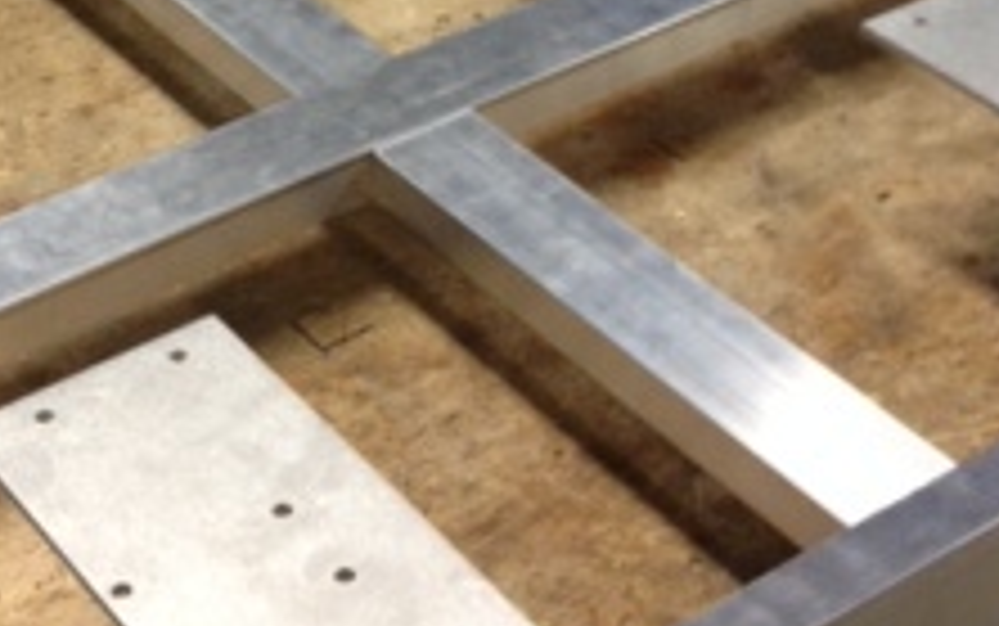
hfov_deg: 19.4
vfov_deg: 11.8
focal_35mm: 107
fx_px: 2915
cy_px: -270
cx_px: 392
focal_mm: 4.28
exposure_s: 1/20
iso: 100
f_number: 2.4
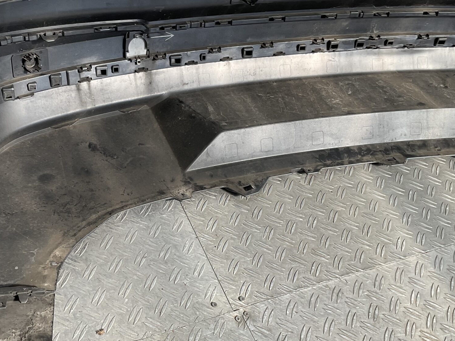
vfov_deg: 29.1
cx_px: 160
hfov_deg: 37.9
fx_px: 657
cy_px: 166
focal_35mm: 50
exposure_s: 1/473
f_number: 1.8
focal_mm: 3
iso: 16
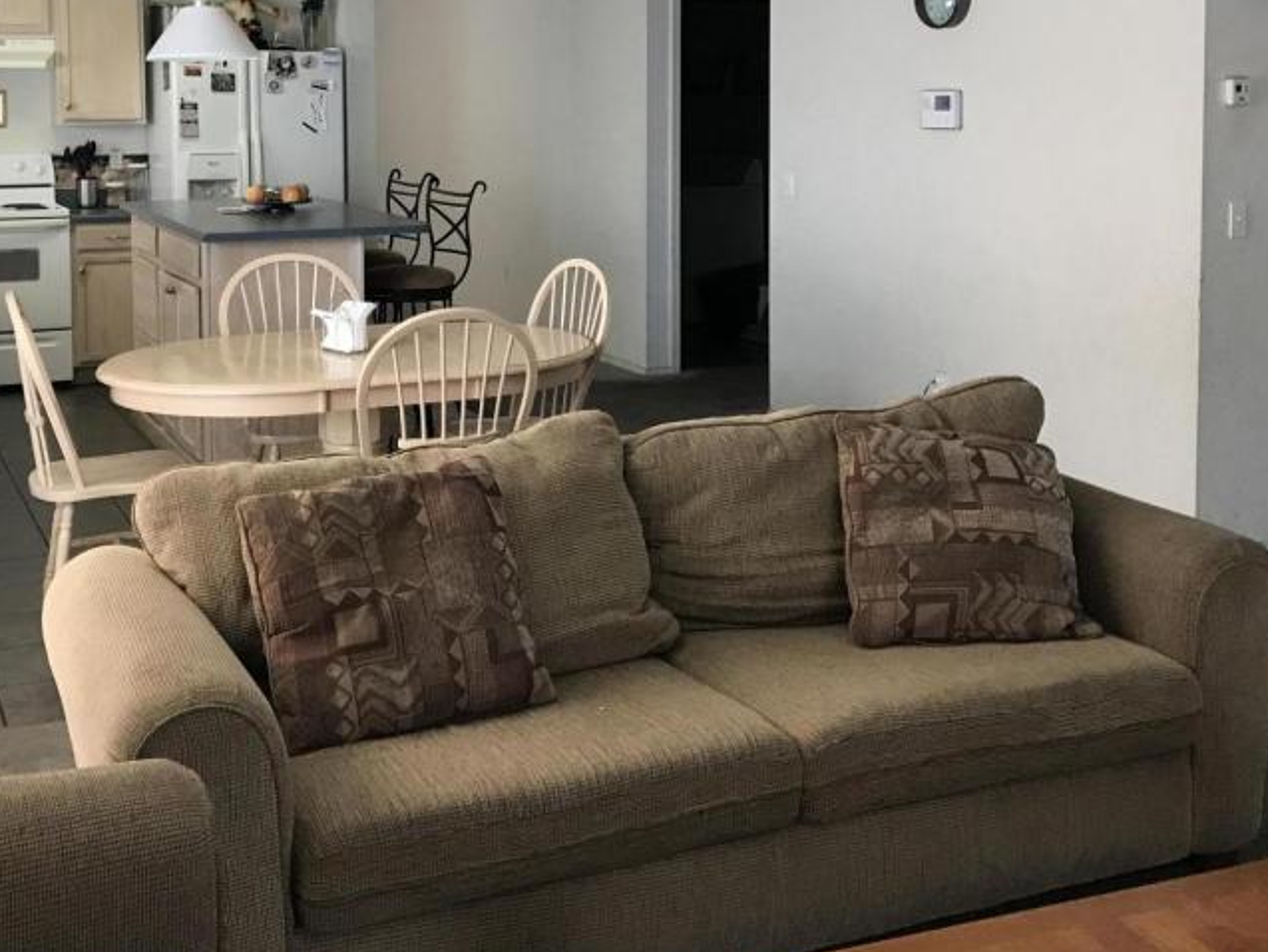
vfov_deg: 31.5
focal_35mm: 45
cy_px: 207
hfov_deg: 42.0
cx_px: 565
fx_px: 1649
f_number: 1.8
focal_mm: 3.99
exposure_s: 1/30
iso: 25
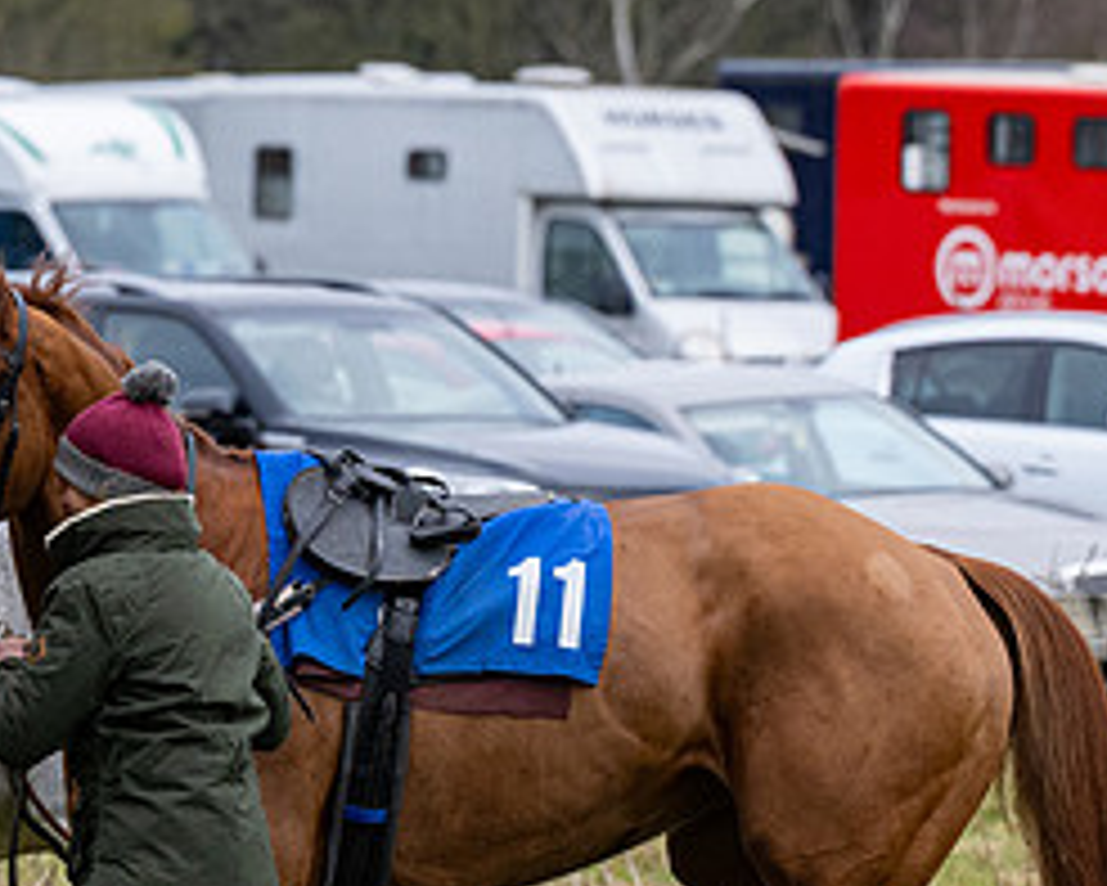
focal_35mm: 661
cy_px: 743
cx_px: 177
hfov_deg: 2.9
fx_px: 21665
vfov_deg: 2.3
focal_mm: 170
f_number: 5
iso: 800
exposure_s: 1/800
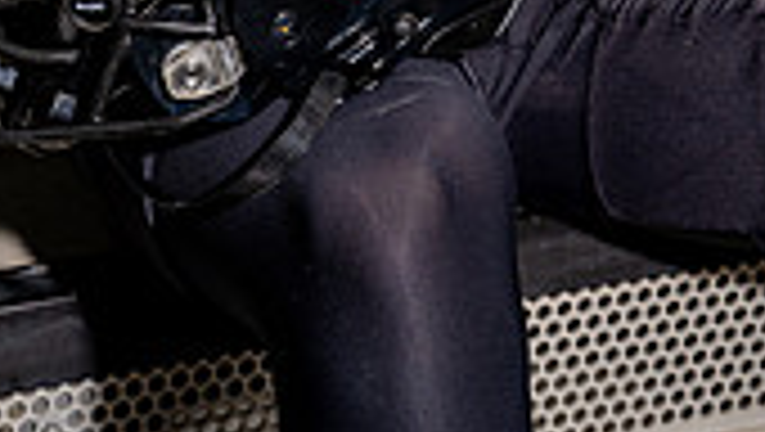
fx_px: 2985
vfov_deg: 7.8
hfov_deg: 14.6
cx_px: 423
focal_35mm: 147
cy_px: -558
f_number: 8
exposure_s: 1/250
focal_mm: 53
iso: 100
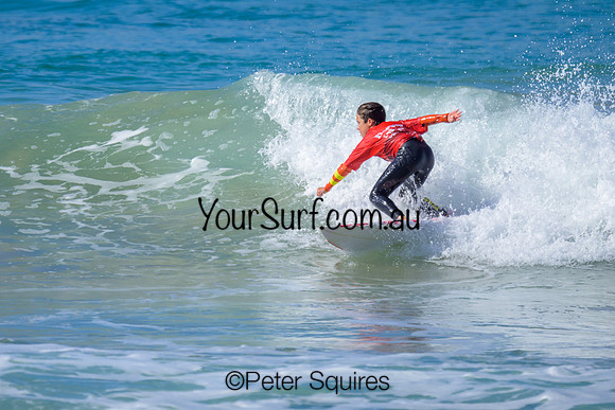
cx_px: 296
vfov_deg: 1.3
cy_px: 157
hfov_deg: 1.9
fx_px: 18768
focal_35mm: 1098
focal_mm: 800
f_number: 6.3
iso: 280
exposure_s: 1/2000
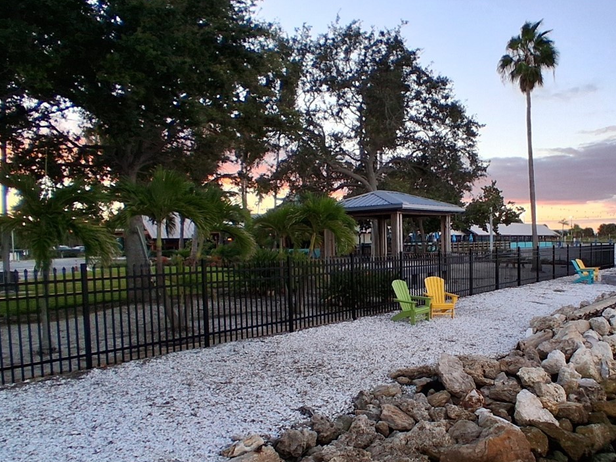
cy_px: 294
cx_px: 416
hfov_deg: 60.1
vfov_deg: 47.7
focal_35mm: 29
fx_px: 516
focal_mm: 1.4
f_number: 2.2
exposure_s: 1/120
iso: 64
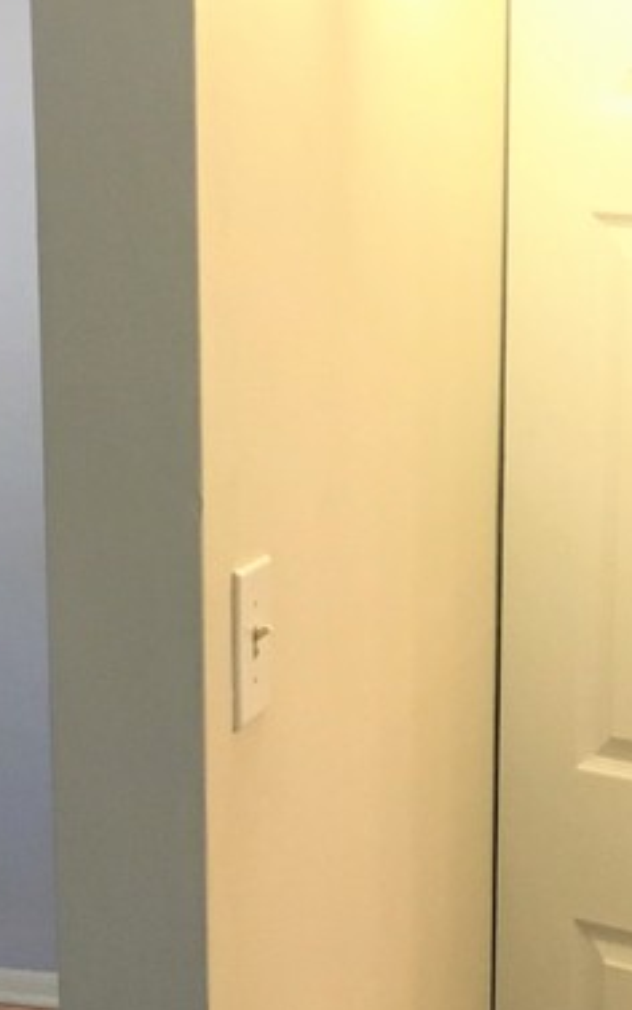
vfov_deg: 23.4
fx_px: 2422
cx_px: 442
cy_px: 672
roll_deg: -1.6
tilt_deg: -14.8
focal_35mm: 88
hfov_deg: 14.8
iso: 160
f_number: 2.2
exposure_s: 1/30
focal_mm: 4.15
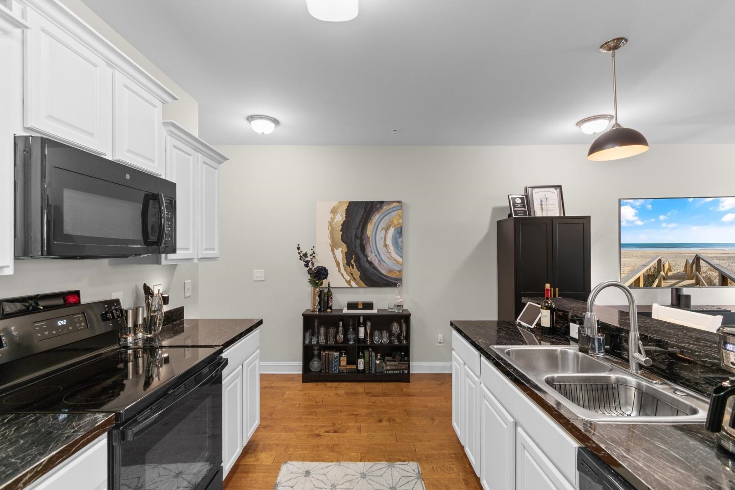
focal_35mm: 15
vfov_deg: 77.3
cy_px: 245
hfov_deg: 100.4
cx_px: 368
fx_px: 306
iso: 100
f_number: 4.5
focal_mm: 10
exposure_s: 1/2
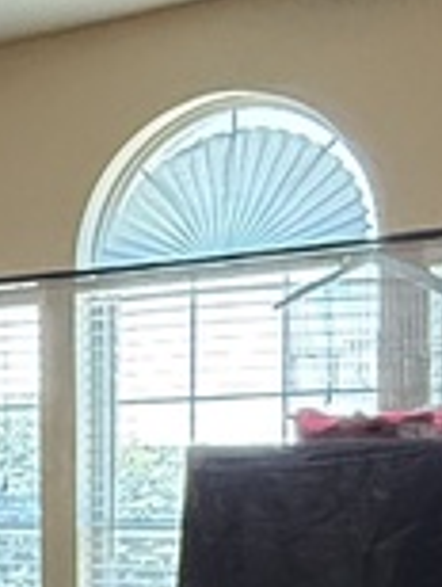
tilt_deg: -3.9
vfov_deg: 19.2
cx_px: -297
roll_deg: +1.0
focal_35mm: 98
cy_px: 633
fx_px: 1664
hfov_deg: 13.8
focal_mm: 2.22
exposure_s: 1/120
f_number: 2.2
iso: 500
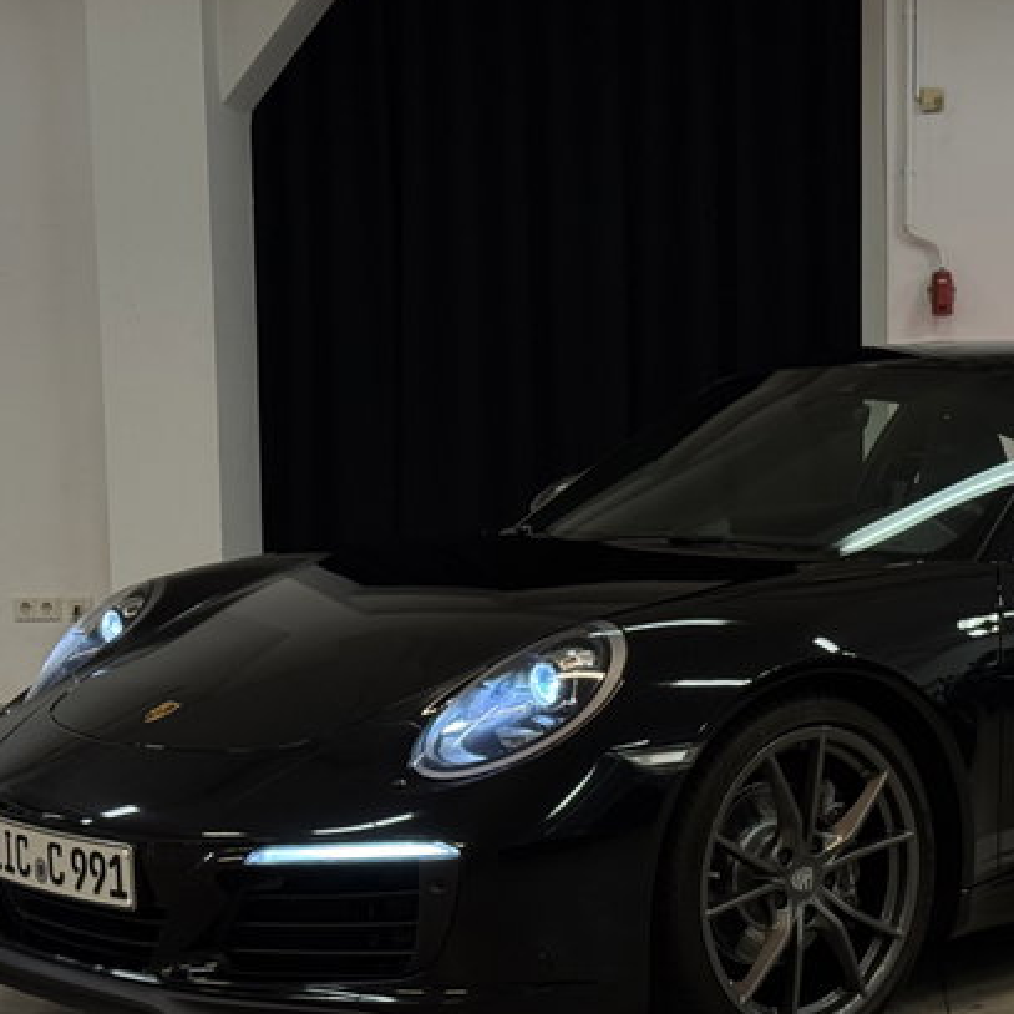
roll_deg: +0.6
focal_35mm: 80
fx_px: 2651
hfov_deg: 21.4
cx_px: 777
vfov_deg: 21.6
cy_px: 663
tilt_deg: -6.4
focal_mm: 6.76
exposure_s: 1/50
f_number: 1.78
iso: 160
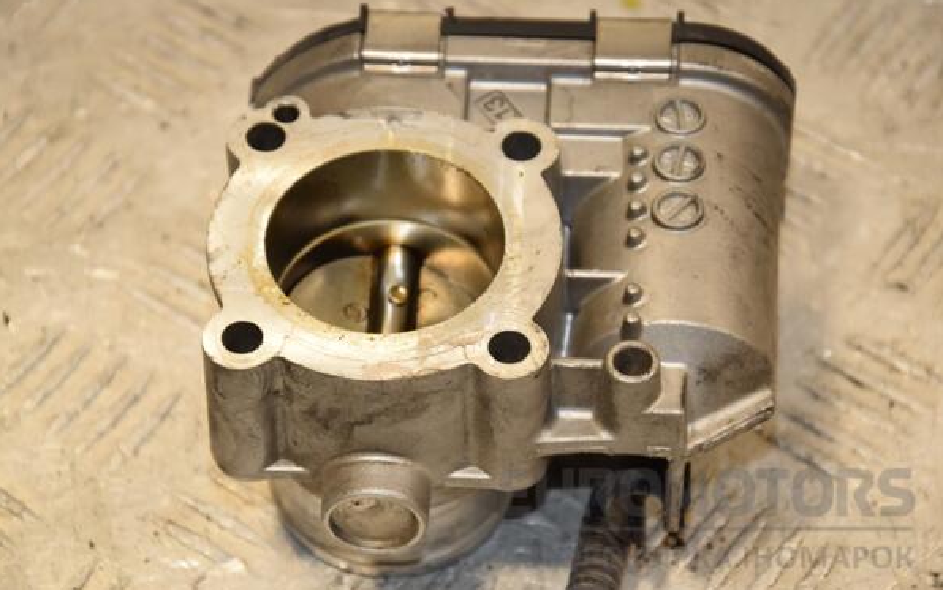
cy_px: 282
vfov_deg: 8.1
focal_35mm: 162
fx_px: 4152
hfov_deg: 13.0
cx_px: 470
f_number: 8
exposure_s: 1/200
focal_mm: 105
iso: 800
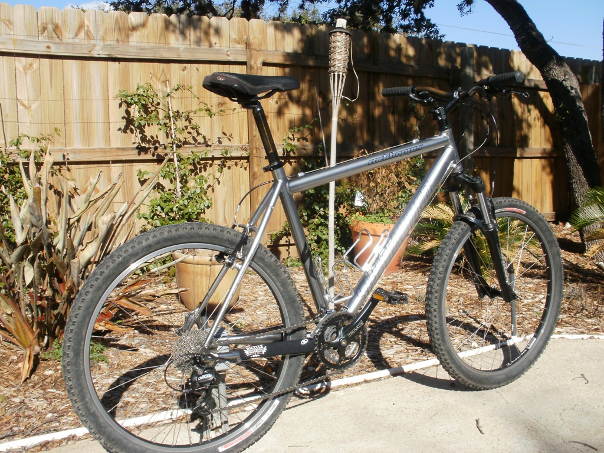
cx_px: 302
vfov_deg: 39.7
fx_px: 628
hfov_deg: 51.4
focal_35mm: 36
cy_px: 226
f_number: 5.6
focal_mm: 6.3
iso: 100
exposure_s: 1/400
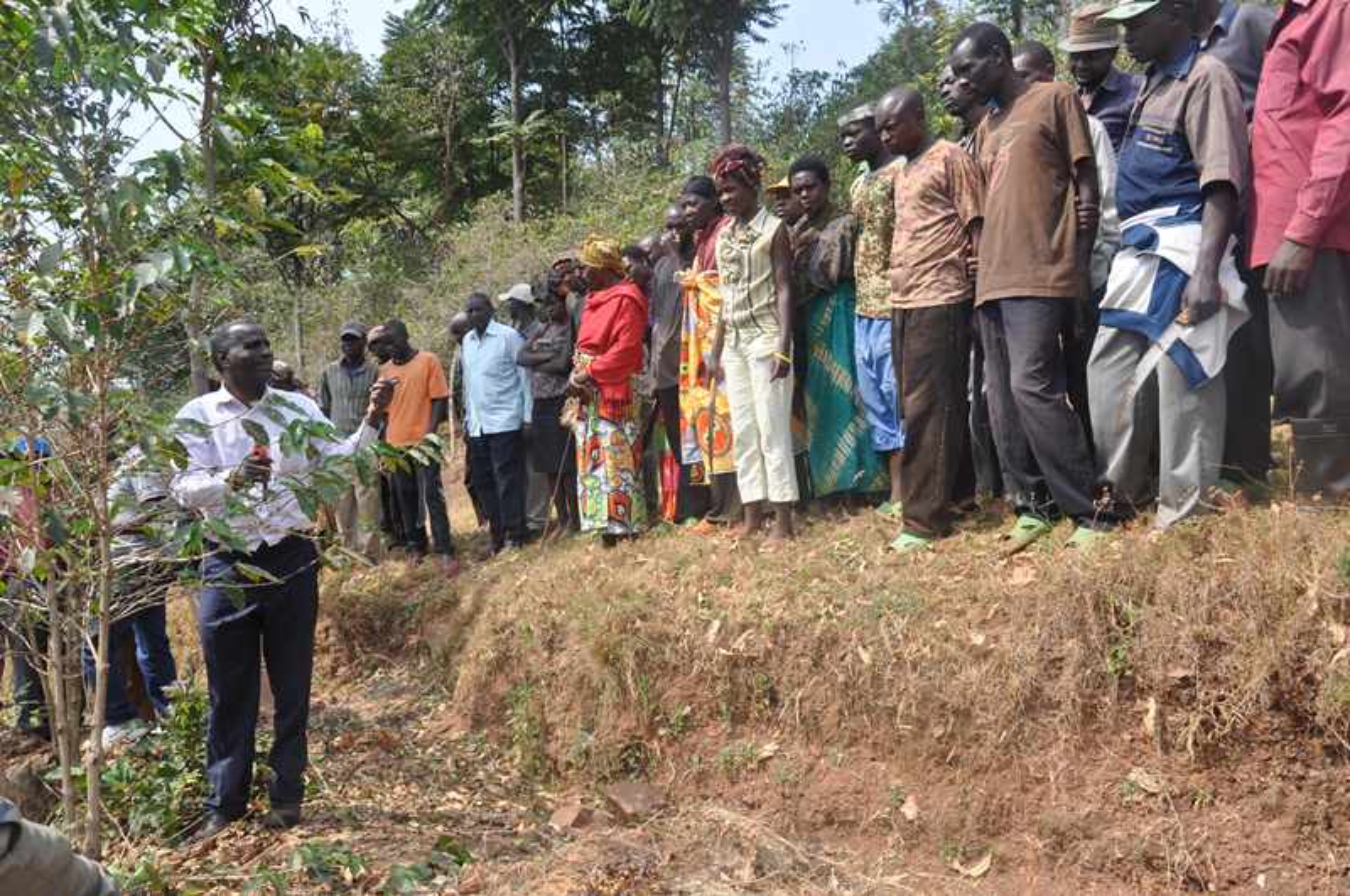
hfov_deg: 59.6
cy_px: 448
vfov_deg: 41.6
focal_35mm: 32
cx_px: 675
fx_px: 1180
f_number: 8
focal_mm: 21
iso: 200
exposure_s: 1/250
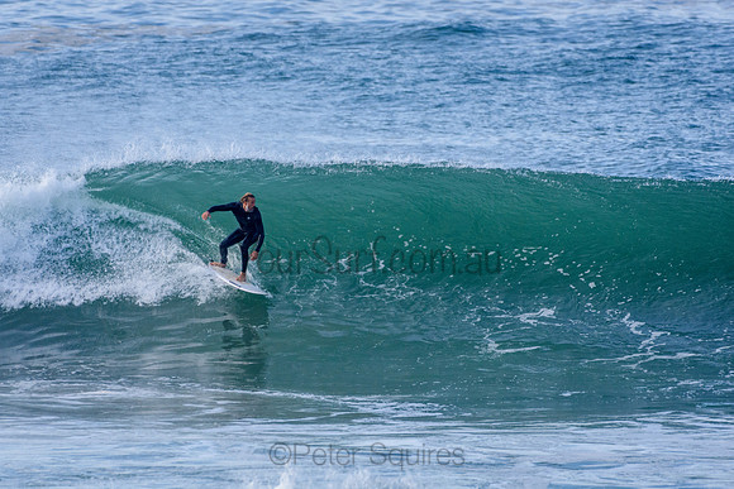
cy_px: 244
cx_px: 367
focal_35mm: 750
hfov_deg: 2.7
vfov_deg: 1.8
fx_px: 15295
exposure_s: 1/2000
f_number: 5.6
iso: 560
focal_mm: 500
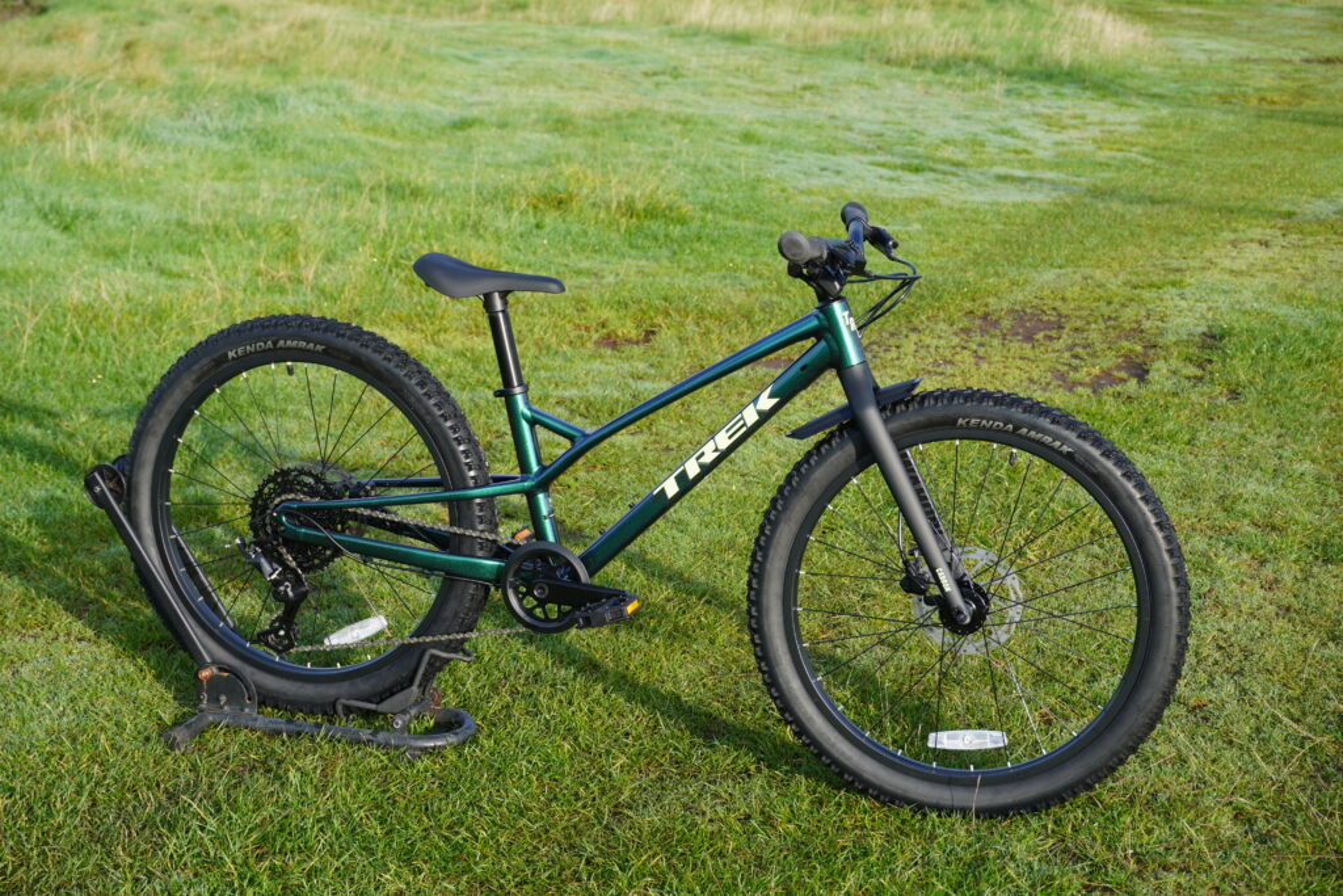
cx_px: 672
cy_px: 448
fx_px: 2350
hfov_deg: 31.9
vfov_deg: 21.6
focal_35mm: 63
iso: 100
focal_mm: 42
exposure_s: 1/100
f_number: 7.1
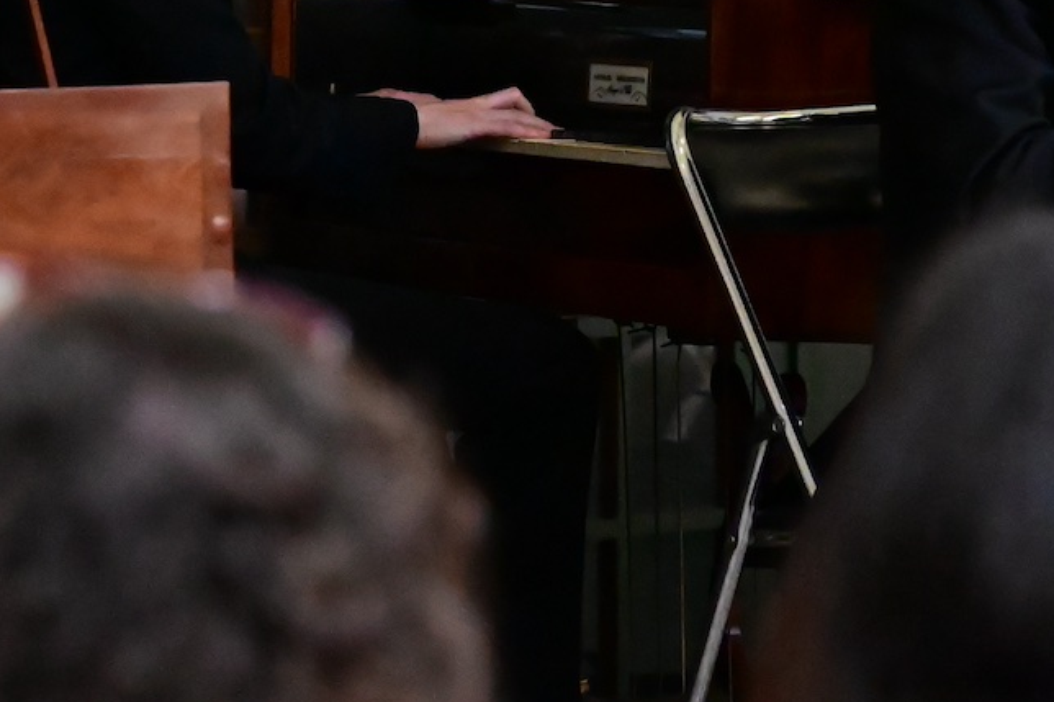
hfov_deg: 7.8
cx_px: 550
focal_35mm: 264
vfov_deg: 5.2
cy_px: -97
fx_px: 7727
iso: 20000
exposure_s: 1/8000
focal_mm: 85
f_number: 3.5
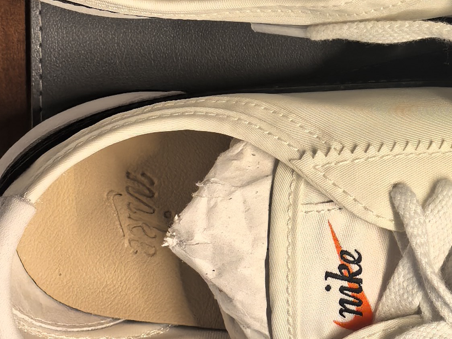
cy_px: -33
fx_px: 1567
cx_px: 533
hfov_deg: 15.8
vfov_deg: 12.2
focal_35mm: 120
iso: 125
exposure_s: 1/100
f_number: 2
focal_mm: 5.75
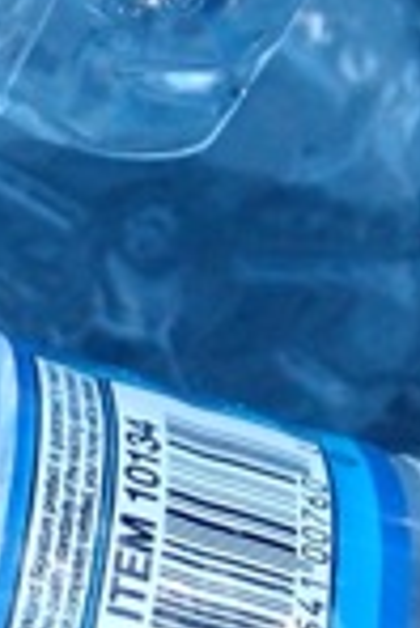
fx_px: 4766
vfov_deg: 7.5
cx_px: -229
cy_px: 365
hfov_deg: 5.0
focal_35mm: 273
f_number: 2
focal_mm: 8.16
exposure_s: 1/125
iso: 125
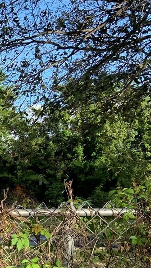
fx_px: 541
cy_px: 248
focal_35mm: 76
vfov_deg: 26.8
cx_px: -186
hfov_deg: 12.9
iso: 25
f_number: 1.8
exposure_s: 1/706
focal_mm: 4.25
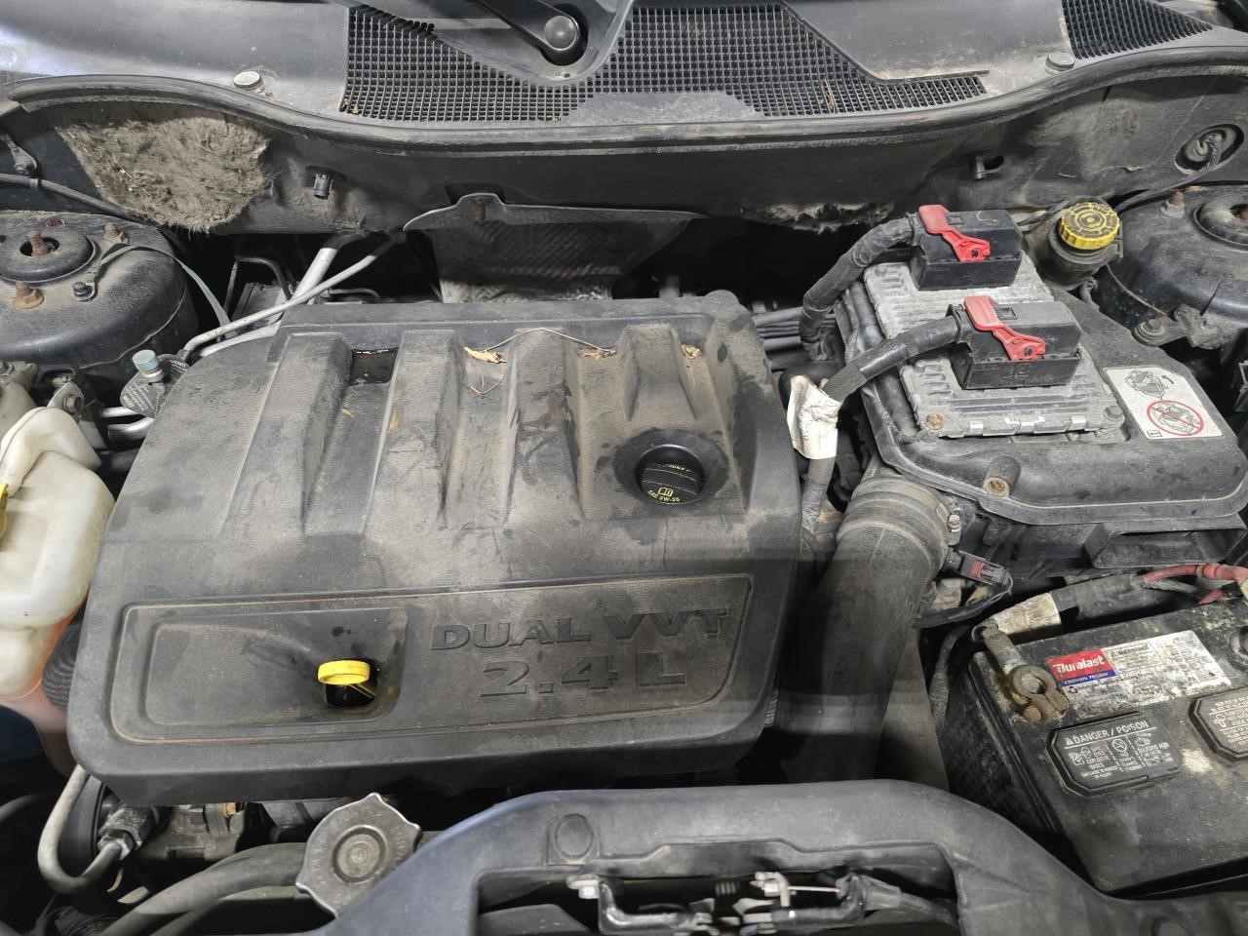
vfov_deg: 58.9
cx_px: 624
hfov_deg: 73.9
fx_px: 829
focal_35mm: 23
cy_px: 468
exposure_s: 1/60
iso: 800
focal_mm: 6.3
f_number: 1.7
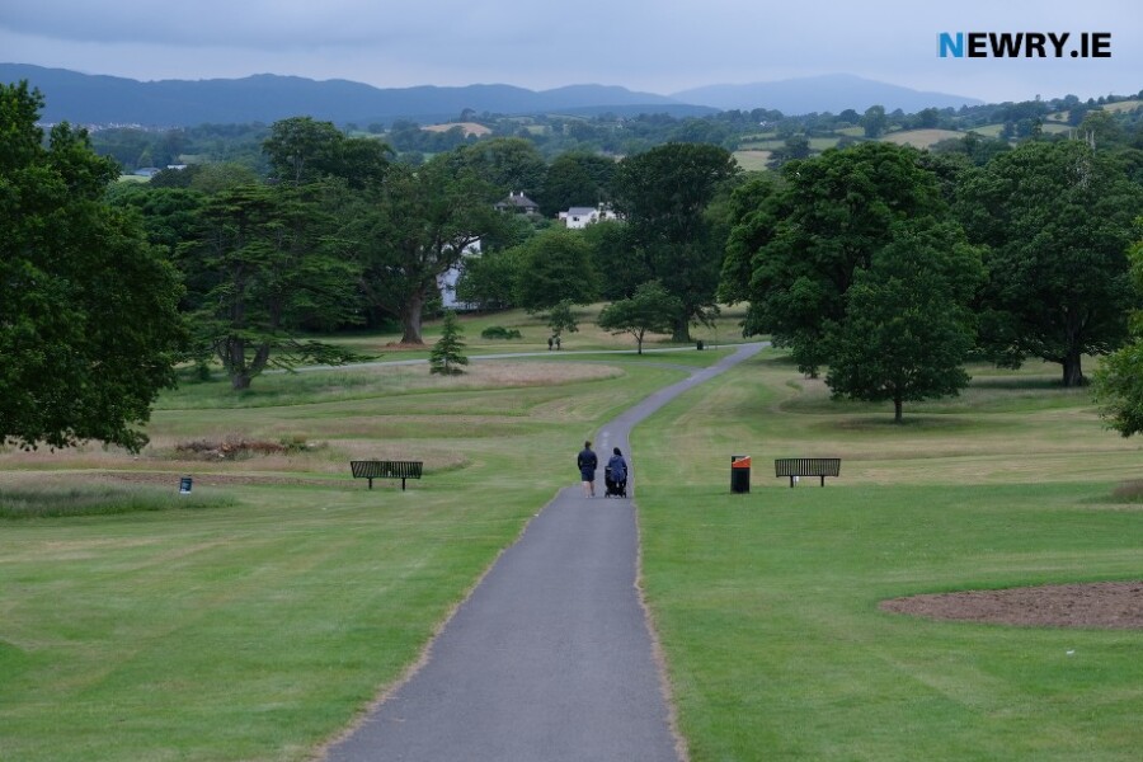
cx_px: 572
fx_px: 2667
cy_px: 381
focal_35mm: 84
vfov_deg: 16.3
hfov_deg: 24.2
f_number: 5.6
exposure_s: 1/350
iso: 400
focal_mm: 56.3
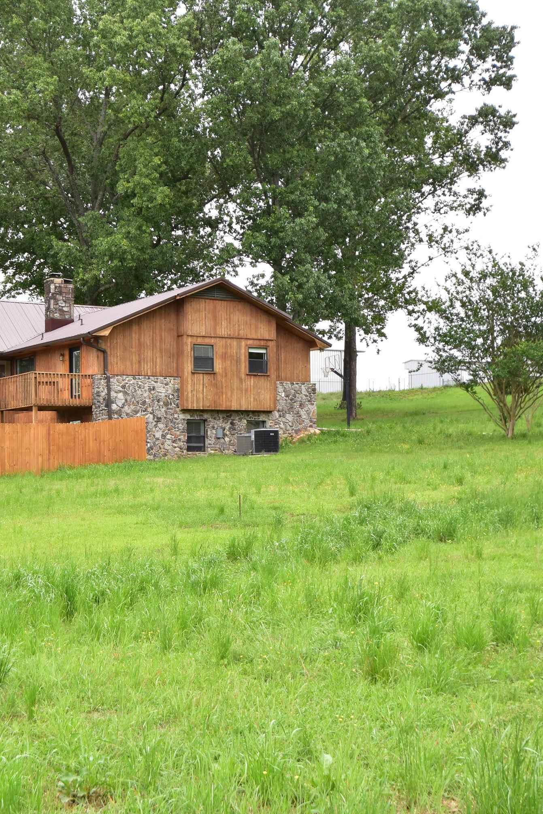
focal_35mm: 55
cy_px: 401
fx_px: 1244
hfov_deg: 24.1
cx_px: 91
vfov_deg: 36.2
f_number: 10
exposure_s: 1/200
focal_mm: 24
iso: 400
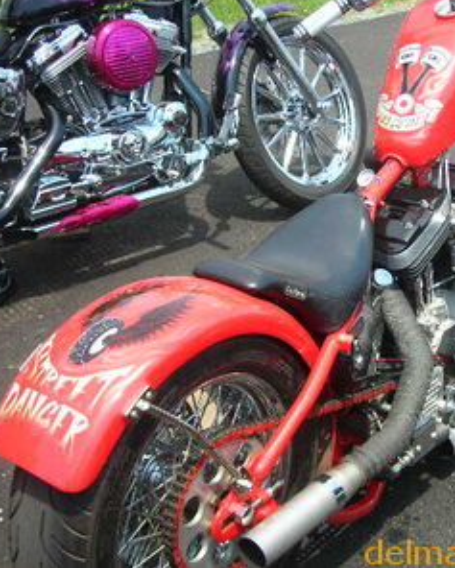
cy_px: 282
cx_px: 324
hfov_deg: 24.4
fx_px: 1043
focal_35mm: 62
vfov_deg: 30.5
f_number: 3.4
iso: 50
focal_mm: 7.8
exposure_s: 1/230
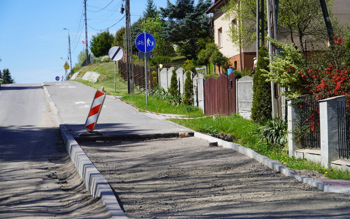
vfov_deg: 16.9
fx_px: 734
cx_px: 175
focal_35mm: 77
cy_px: 106
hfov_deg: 26.8
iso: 100
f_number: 5
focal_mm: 50
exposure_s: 1/640
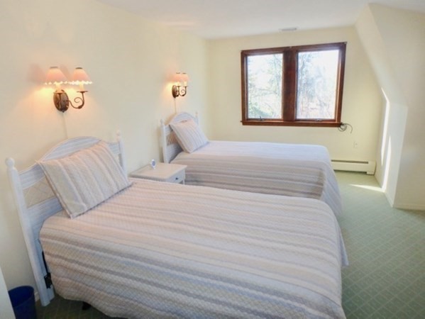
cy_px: 160
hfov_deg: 79.0
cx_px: 212
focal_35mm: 21
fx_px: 258
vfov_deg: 63.5
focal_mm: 3.7
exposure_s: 1/60
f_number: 3.5
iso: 200
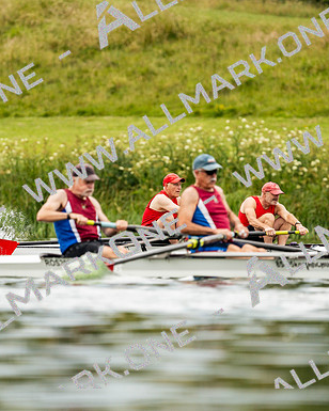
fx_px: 10334
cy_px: 206
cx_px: 155
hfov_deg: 1.8
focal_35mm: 849
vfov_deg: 2.3
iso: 500
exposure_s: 1/2000
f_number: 6.3
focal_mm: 600
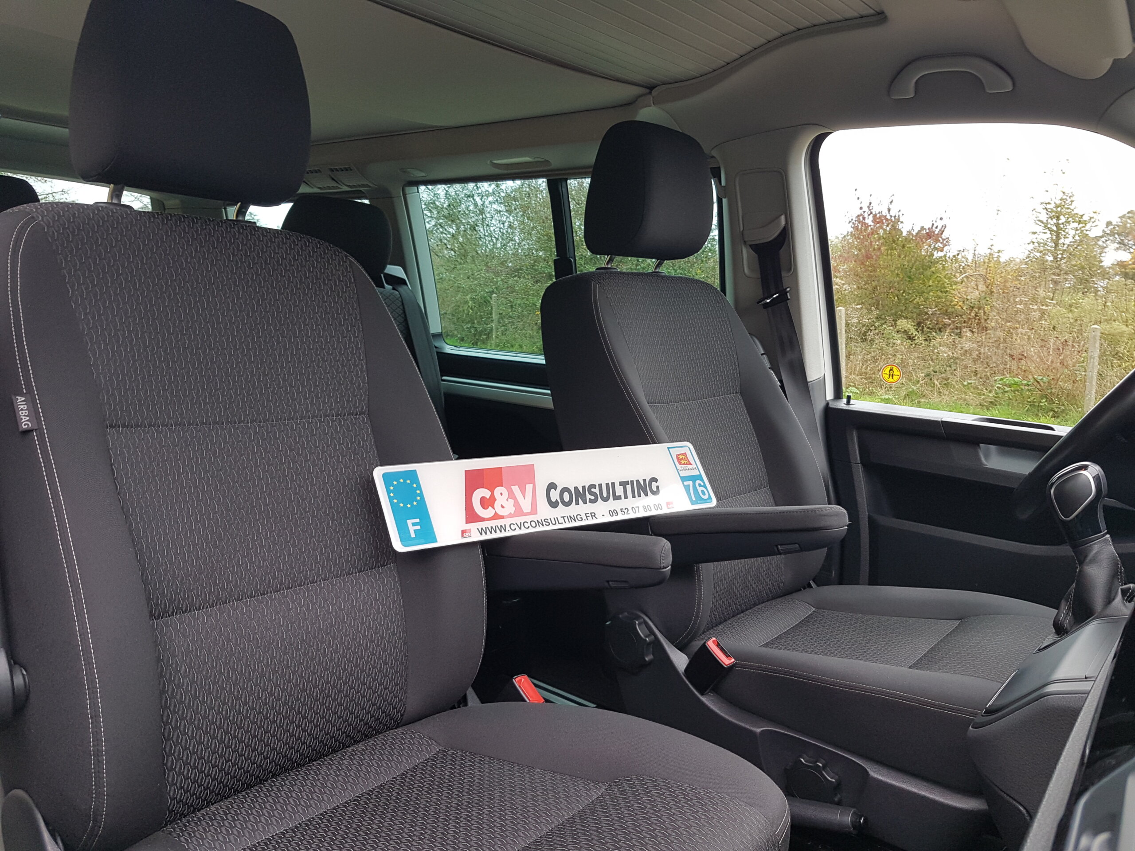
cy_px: 426
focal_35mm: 26
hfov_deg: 67.3
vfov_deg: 53.1
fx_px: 852
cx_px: 568
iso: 40
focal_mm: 4.2
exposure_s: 1/50
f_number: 1.7
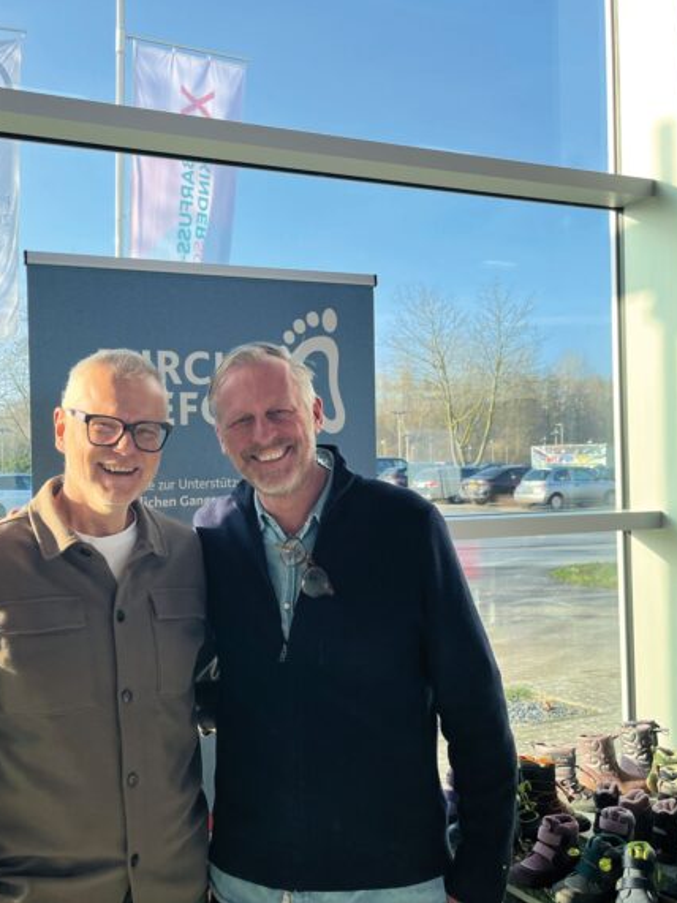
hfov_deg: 40.1
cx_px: 217
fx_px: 913
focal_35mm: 35
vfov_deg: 52.6
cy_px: 449
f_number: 1.6
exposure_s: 1/592
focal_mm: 5.1
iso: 50
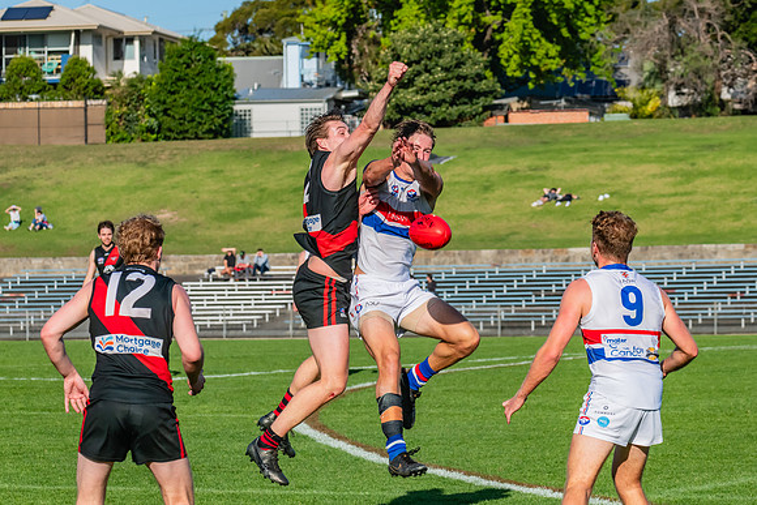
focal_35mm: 196
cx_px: 396
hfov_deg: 10.5
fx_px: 4120
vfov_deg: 7.0
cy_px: 232
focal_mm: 170
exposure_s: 1/1600
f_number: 13
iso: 800
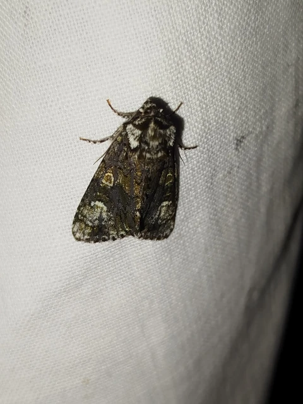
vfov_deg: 29.8
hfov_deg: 22.6
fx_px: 759
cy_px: 202
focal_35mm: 65
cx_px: 152
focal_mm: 5.31
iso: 50
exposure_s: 1/50
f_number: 1.7
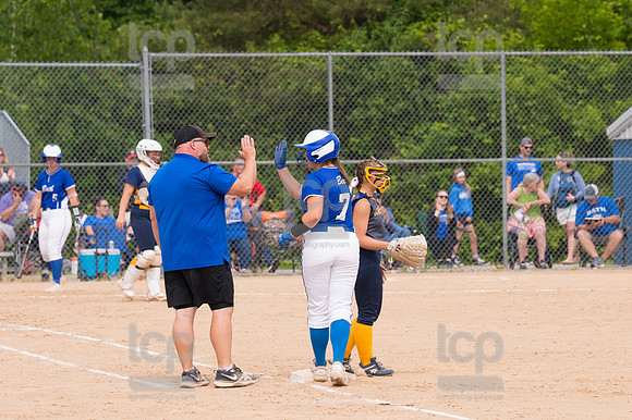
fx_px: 4070
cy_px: 210
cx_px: 316
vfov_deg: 5.9
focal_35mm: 232
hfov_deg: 8.9
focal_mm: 155
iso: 320
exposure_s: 1/1600
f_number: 5.6
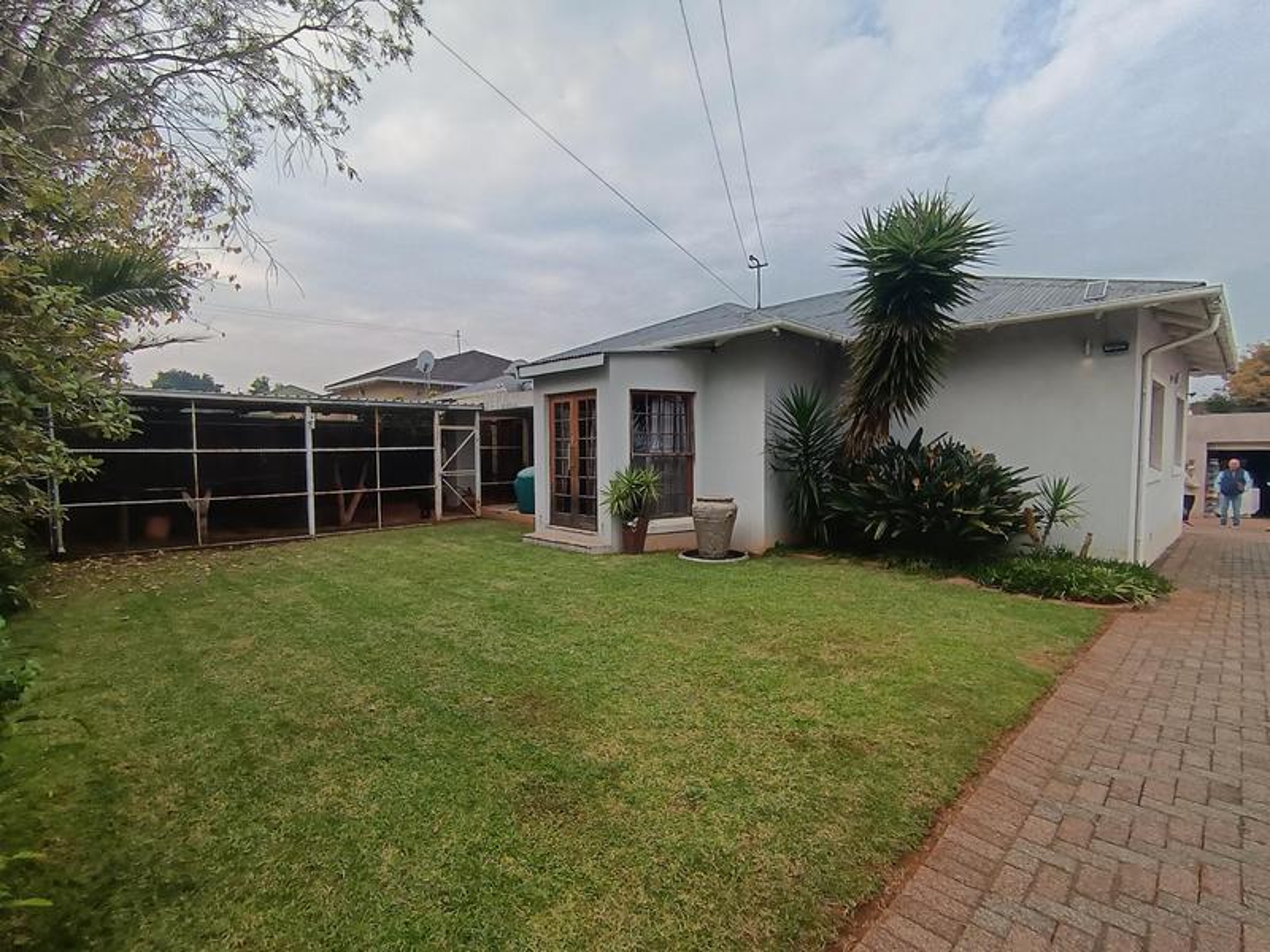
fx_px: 624
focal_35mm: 17
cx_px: 635
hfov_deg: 91.0
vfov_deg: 74.7
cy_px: 476
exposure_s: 1/822
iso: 102
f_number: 2.2
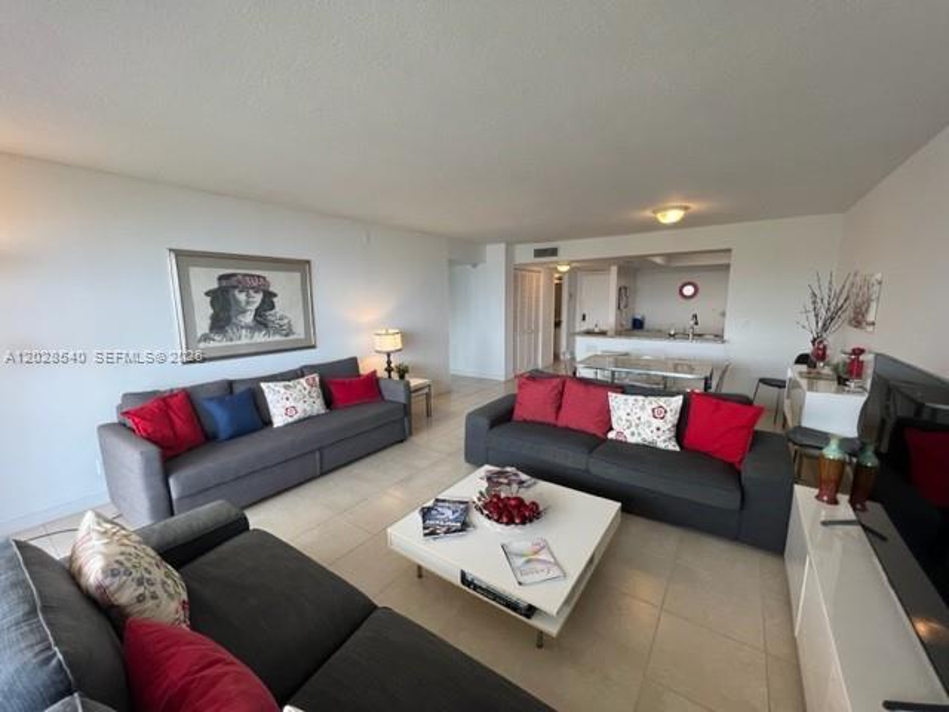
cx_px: 474
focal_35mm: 13
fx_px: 356
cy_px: 356
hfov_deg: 106.2
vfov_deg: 89.9
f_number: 1.8
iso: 80
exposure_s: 1/99
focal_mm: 1.57
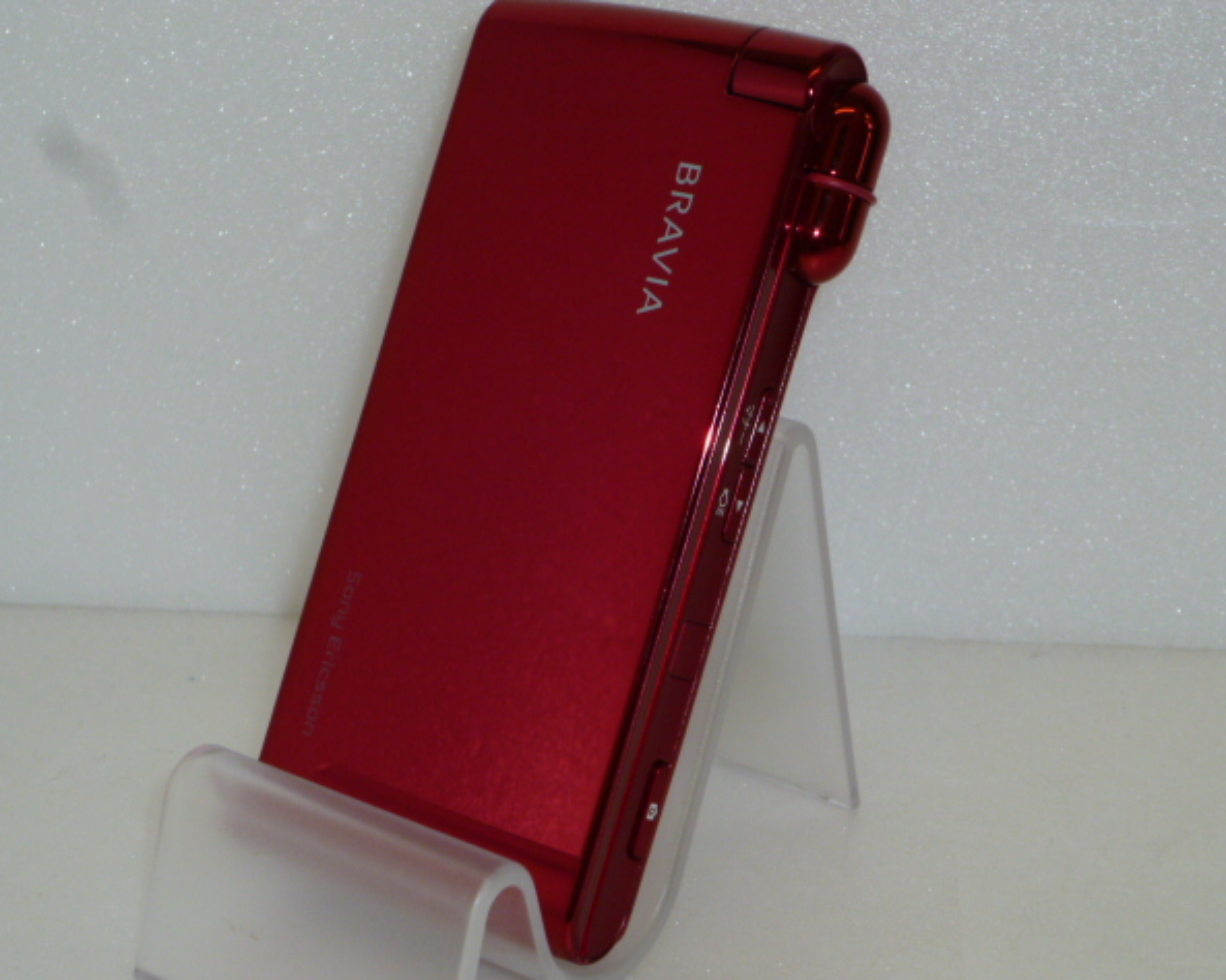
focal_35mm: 79
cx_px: 566
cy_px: 486
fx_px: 2866
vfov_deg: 19.4
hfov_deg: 24.1
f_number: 5.3
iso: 125
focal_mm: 13.3
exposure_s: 1/50
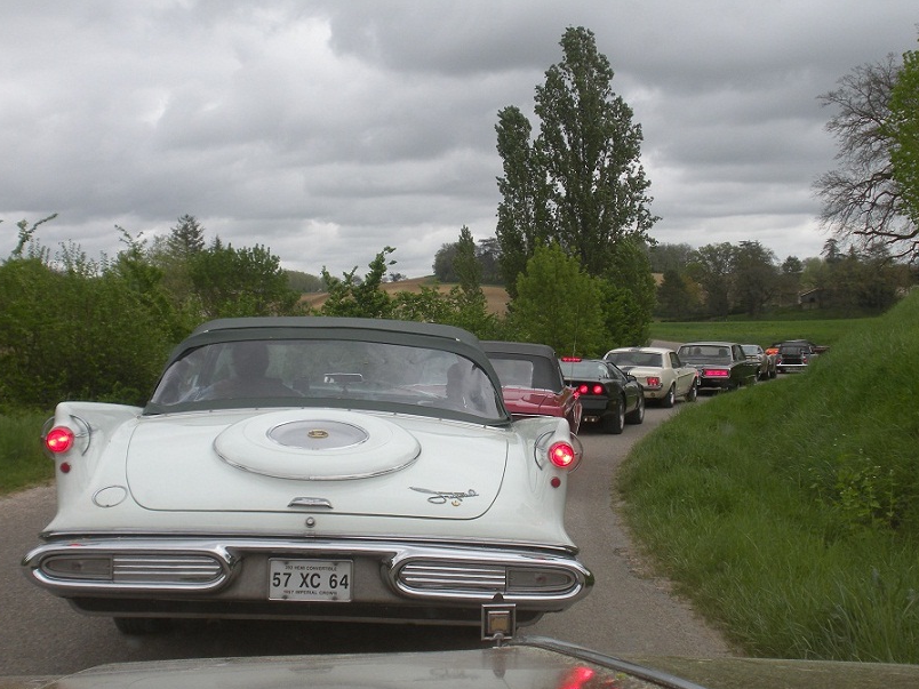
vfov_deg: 28.6
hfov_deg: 37.5
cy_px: 349
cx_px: 454
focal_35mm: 51
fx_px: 1354
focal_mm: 9.1
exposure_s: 1/202
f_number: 4.4
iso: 64
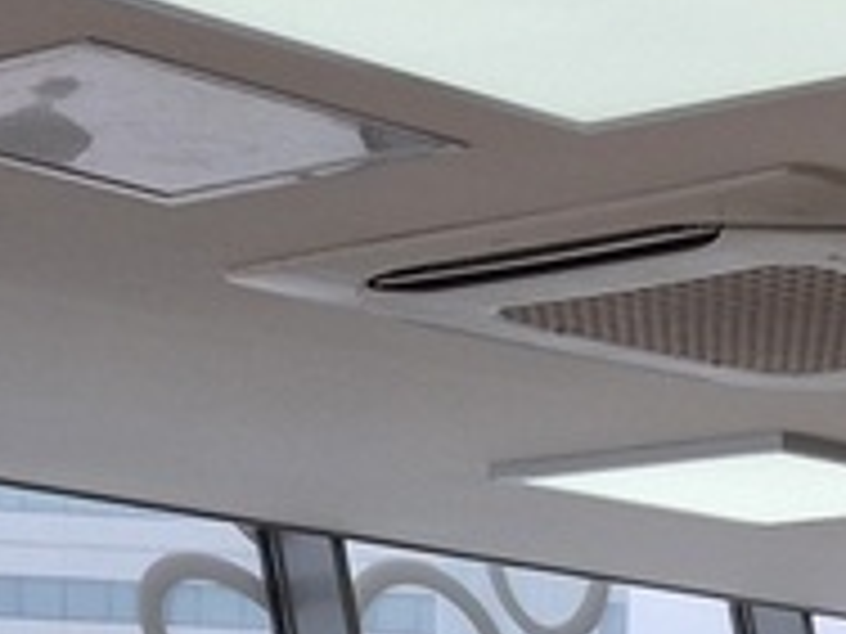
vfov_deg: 8.3
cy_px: 1165
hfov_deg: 11.3
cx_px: 1022
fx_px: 4179
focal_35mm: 171
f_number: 1.8
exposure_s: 1/362
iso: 25
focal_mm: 5.4
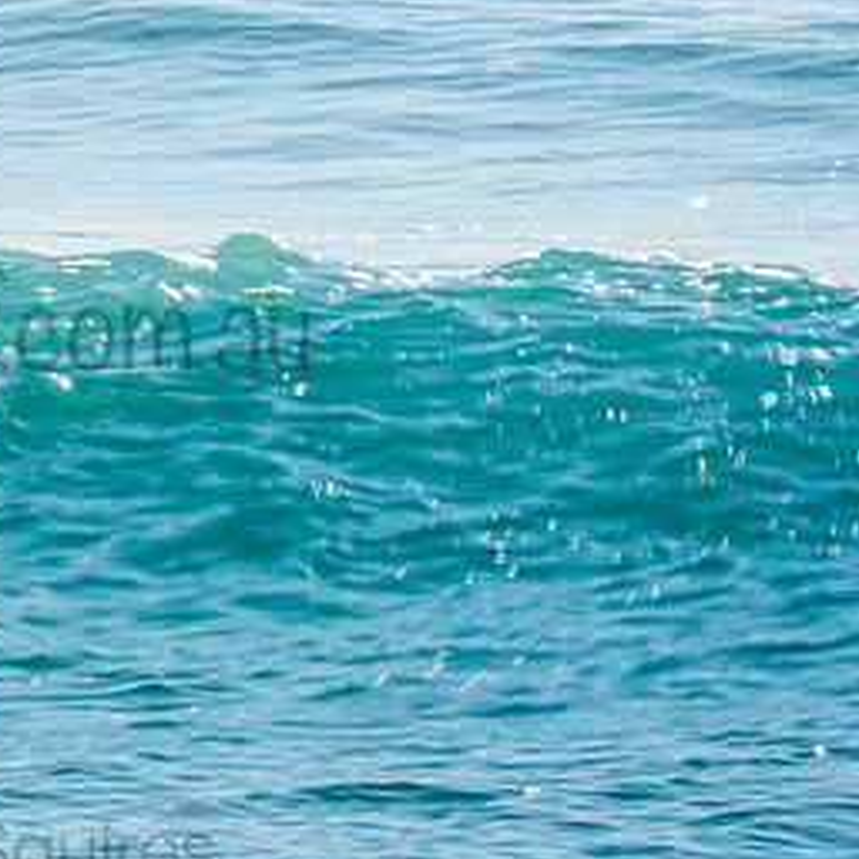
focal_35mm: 1157
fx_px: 32483
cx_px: -44
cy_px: 294
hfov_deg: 1.5
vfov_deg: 1.5
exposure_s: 1/30
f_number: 29
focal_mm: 400
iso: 100
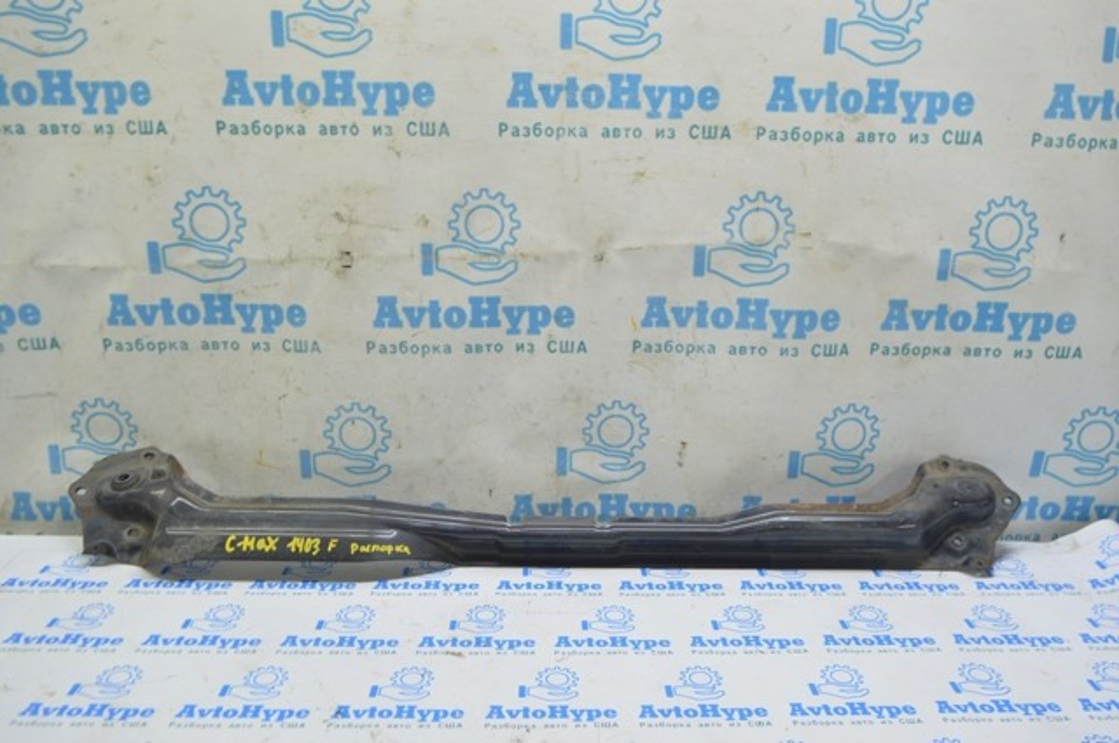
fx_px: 978
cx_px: 560
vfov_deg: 41.6
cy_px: 372
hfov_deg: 59.6
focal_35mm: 32
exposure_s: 1/20
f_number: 5.6
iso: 400
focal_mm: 21
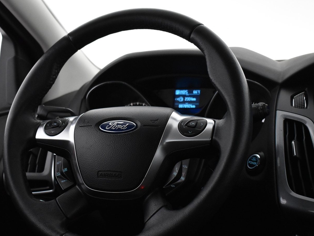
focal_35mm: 62
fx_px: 562
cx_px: 125
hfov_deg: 31.1
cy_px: 140
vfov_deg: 23.6
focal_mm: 32
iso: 3200
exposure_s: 1/80
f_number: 4.5
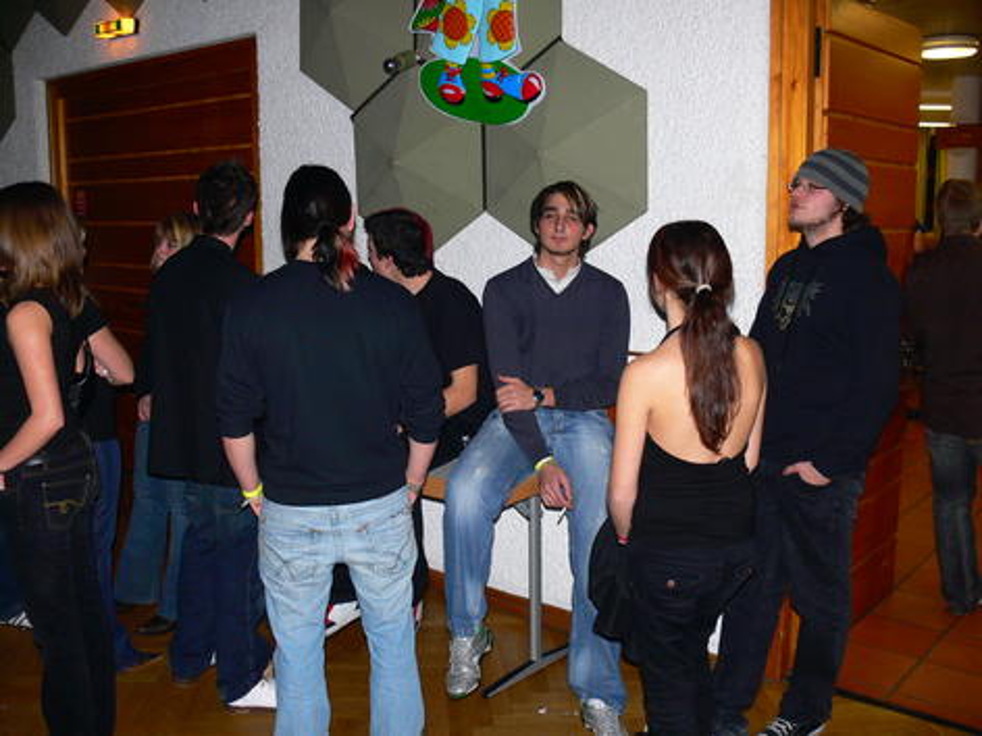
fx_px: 993
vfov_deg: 40.7
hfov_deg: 52.6
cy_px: 368
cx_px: 491
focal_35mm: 35
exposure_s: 1/30
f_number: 2.8
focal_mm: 7.4
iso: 100
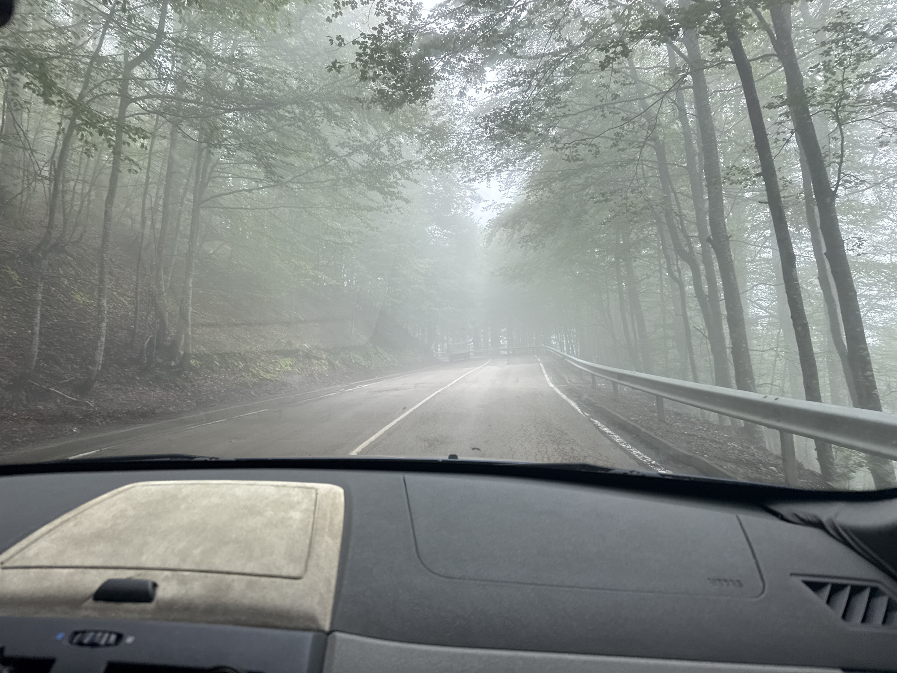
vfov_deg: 56.8
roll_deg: +2.4
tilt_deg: +3.2
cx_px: 448
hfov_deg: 71.6
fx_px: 622
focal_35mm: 24
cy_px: 336
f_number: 1.78
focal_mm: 6.76
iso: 64
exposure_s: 1/172
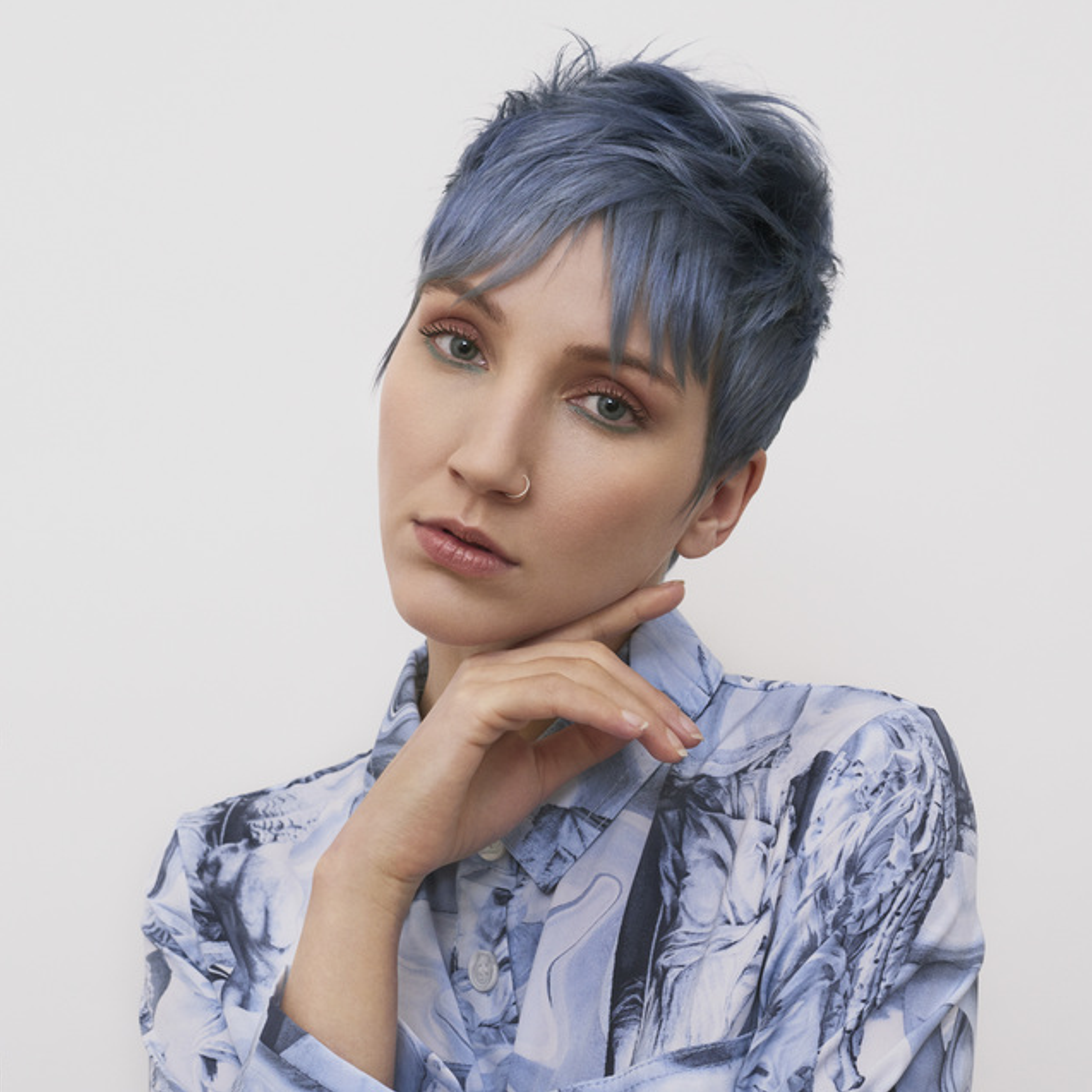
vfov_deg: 26.9
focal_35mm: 64
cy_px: 584
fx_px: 2284
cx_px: 547
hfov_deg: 26.9
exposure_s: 1/125
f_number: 8
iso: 500
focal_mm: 50
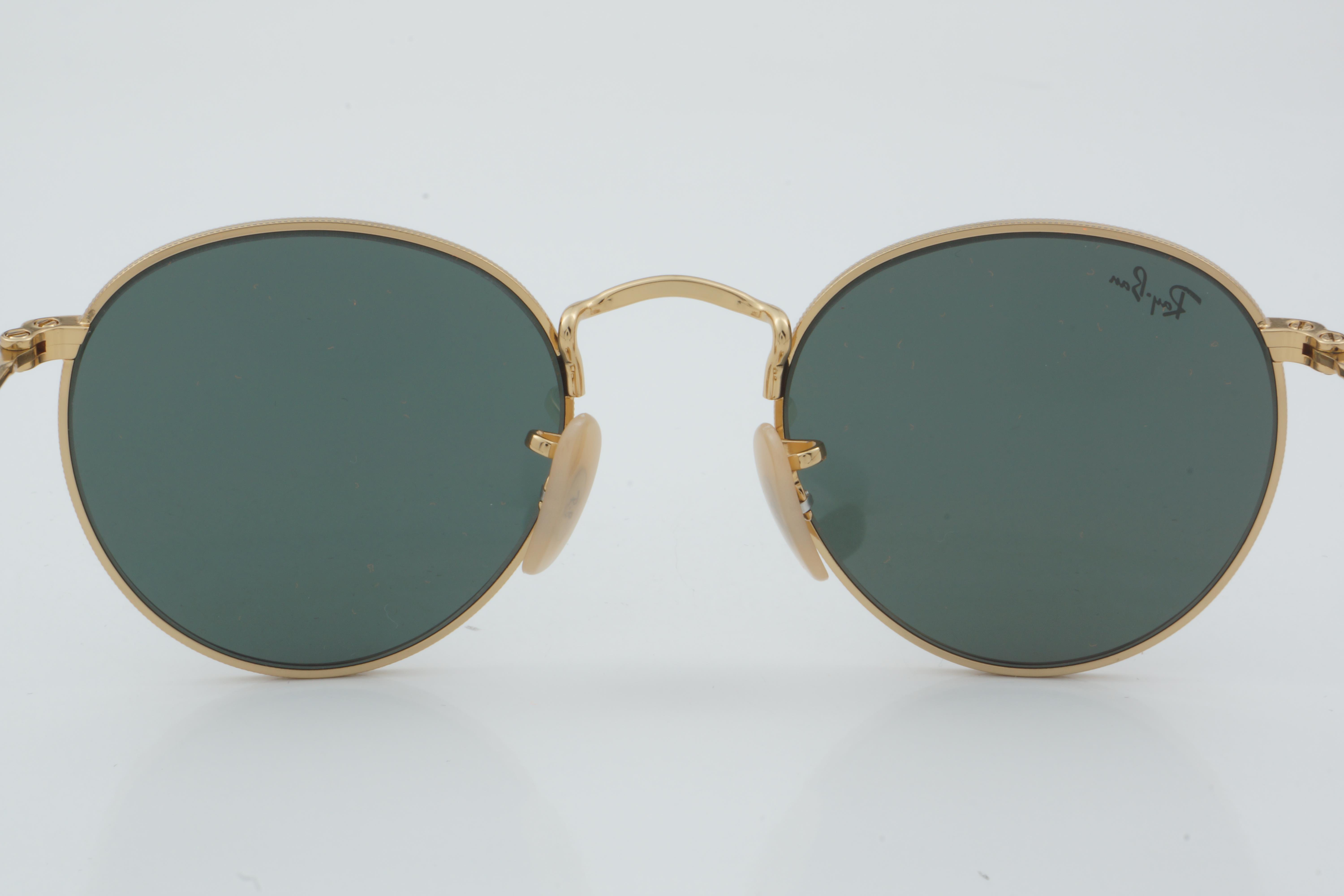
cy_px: 448
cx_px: 672
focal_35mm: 82
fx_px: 3080
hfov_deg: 24.6
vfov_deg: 16.6
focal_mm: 55
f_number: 29
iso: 100
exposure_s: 1/4
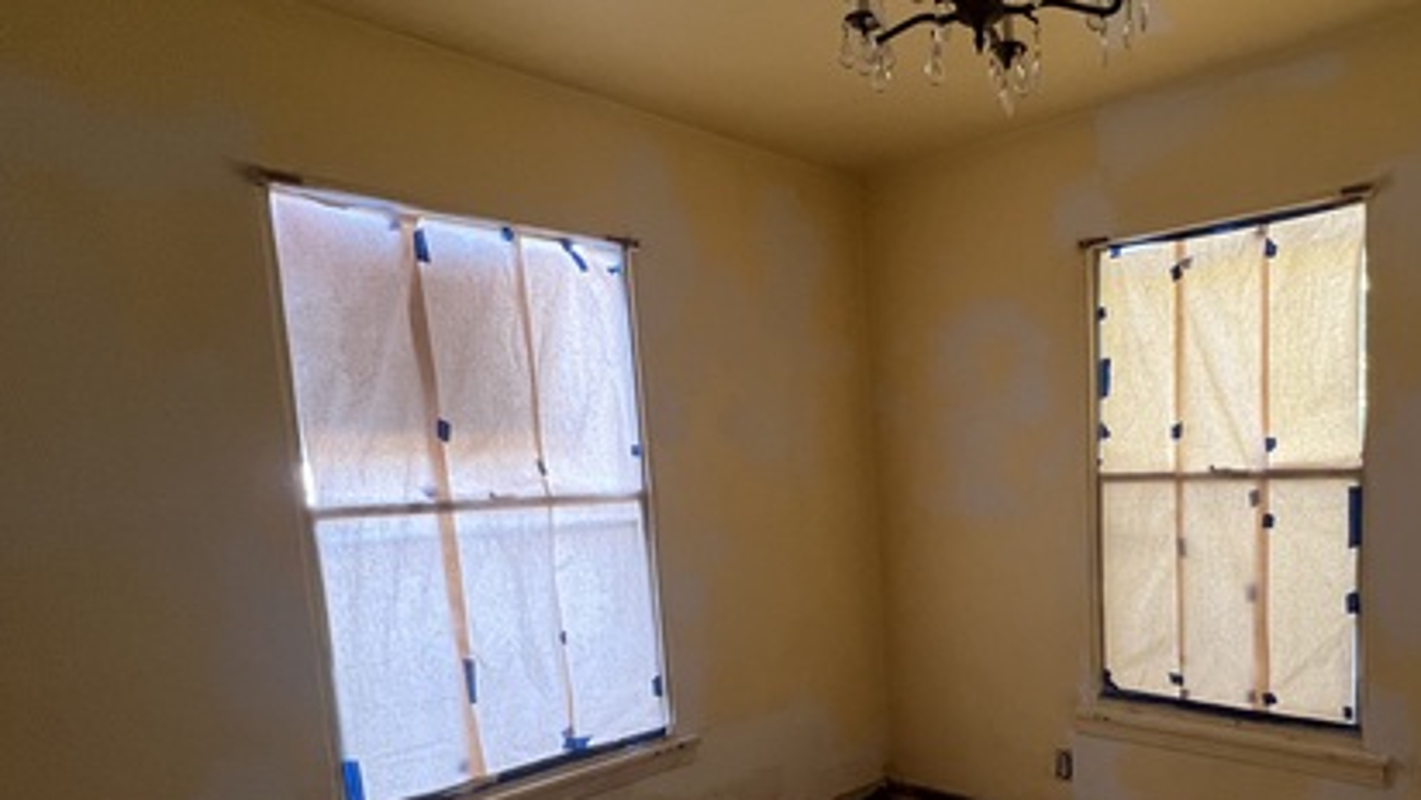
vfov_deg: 50.0
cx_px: 1021
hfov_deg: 76.7
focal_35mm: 22
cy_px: 572
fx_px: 829
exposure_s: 1/66
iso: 250
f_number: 1.8
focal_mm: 1.57
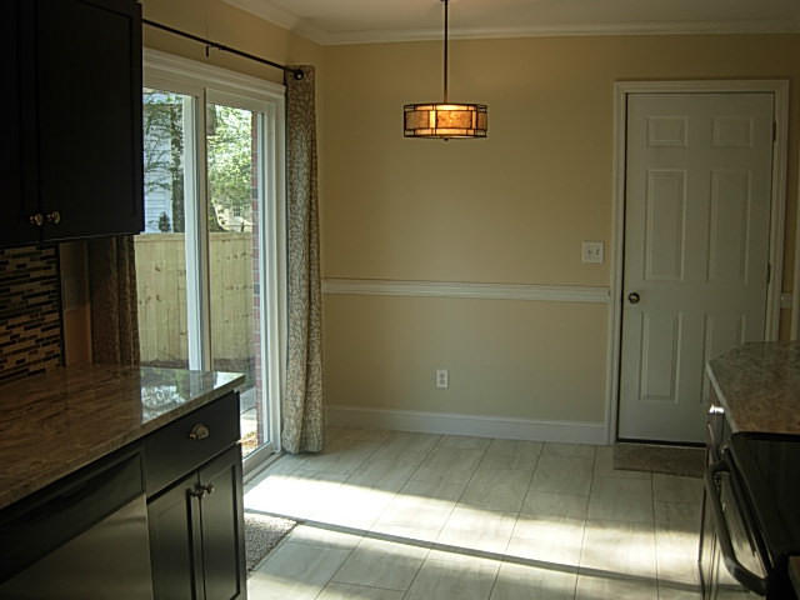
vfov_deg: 39.7
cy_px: 300
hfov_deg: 51.4
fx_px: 832
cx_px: 400
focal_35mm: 36
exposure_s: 1/82.9
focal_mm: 7.5
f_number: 2.7
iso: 50
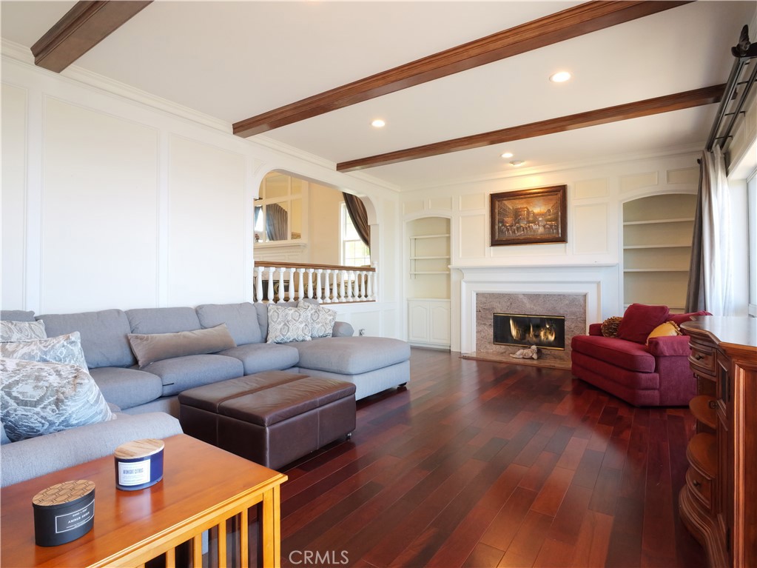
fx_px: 394
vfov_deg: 71.6
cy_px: 284
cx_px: 378
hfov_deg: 87.8
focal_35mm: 18
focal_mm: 9
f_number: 8
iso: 2500
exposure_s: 1/60
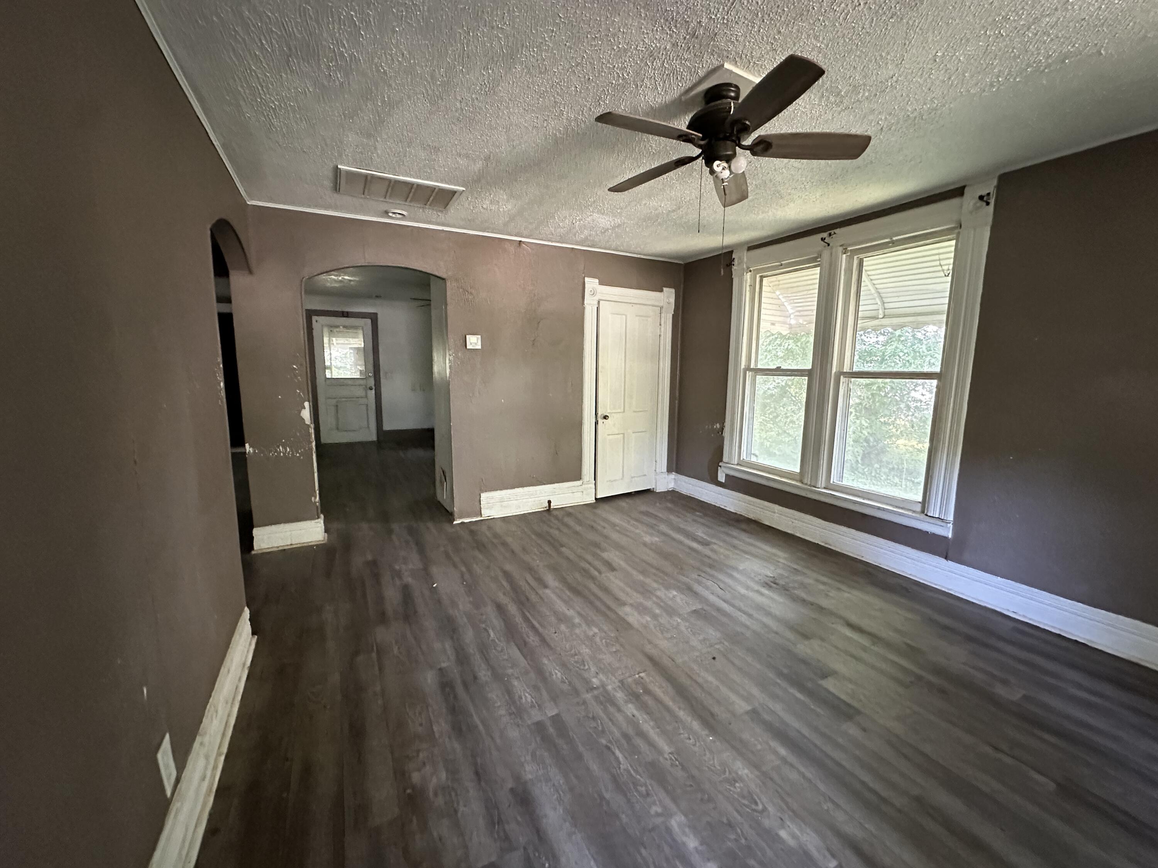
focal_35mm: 14
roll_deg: -0.7
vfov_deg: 85.7
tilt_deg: -7.9
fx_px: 468
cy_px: 434
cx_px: 579
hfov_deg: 102.1
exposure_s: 1/60
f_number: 2.2
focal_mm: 2.22
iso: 800
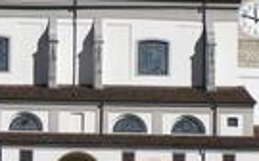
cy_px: 50
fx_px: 2637
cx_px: 82
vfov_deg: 3.5
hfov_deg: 5.6
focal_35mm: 374
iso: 50
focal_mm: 18.2
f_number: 5
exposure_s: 1/1000
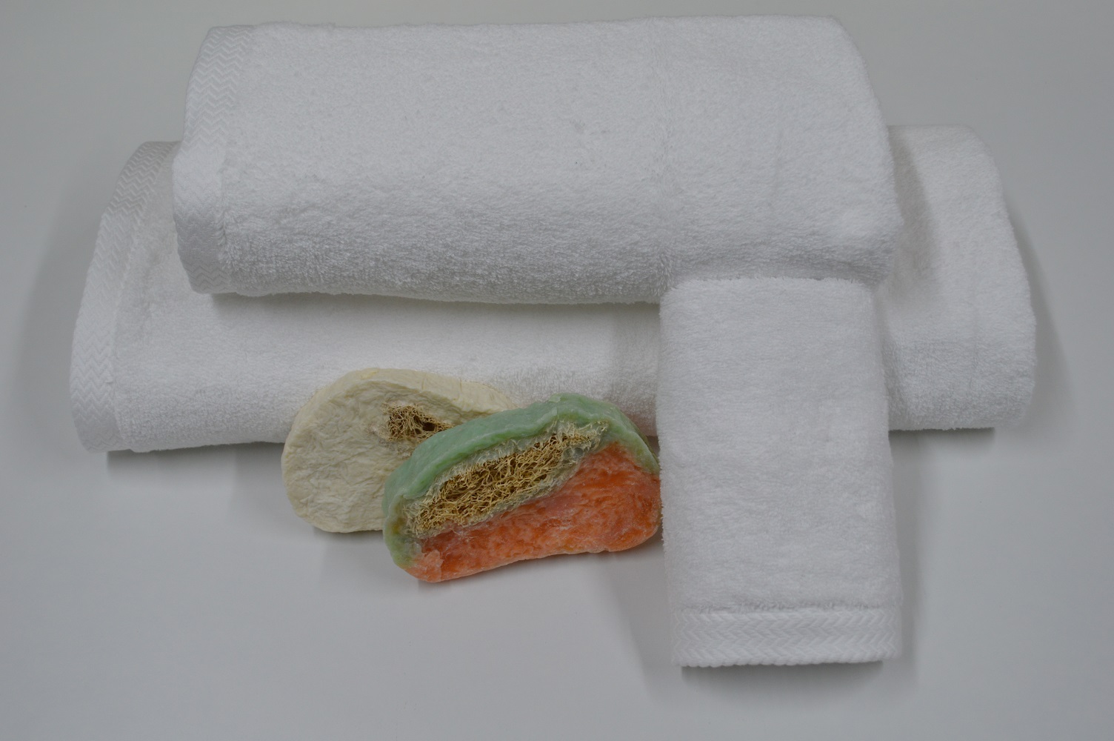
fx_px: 1113
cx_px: 557
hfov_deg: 53.2
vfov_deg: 36.8
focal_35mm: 36
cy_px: 370
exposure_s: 1/100
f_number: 5
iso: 400
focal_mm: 24
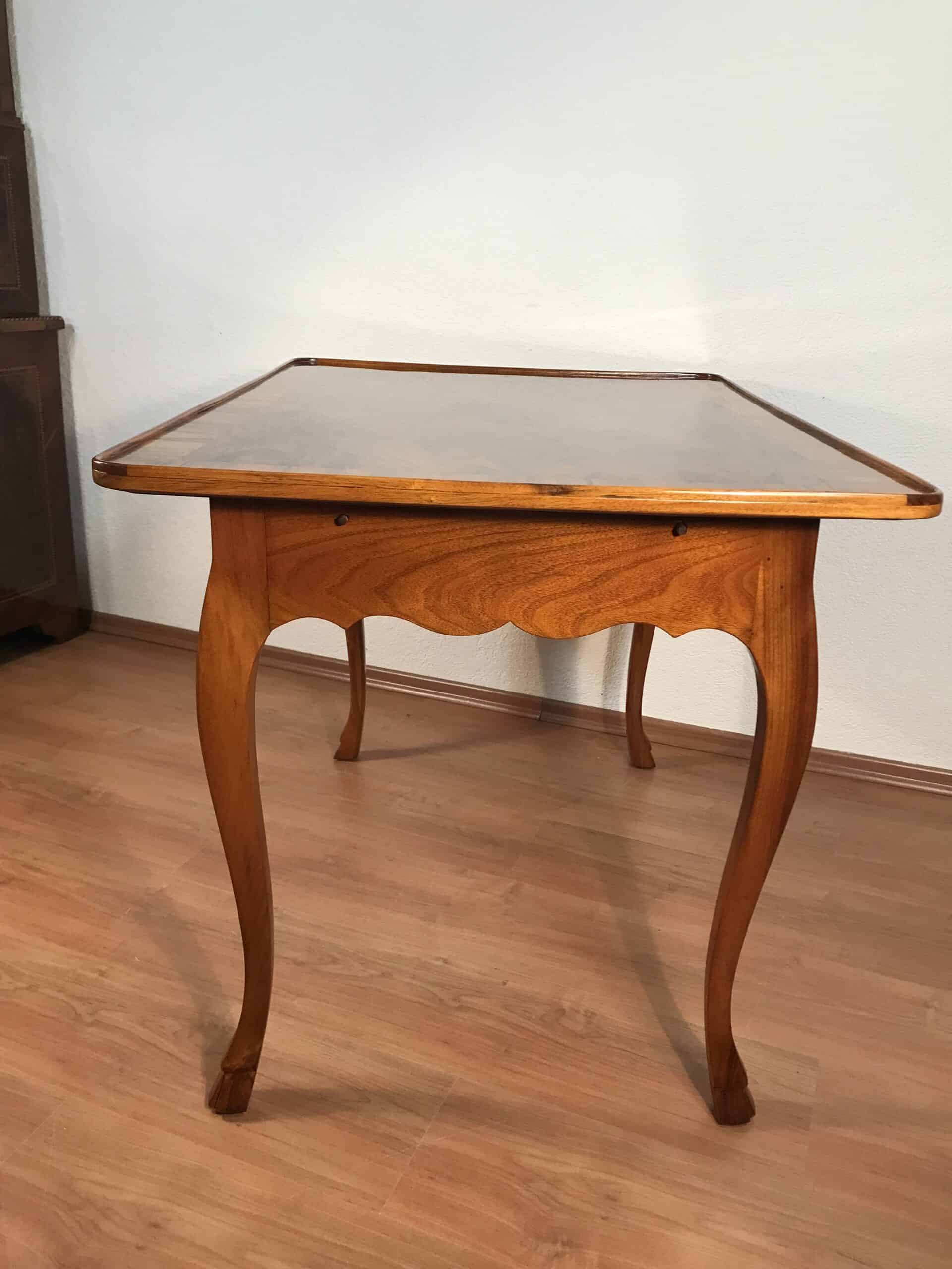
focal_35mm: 28
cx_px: 476
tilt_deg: -19.0
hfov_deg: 49.7
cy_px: 634
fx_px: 1027
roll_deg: -2.3
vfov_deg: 63.4
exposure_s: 1/33
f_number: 1.8
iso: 25
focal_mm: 3.99
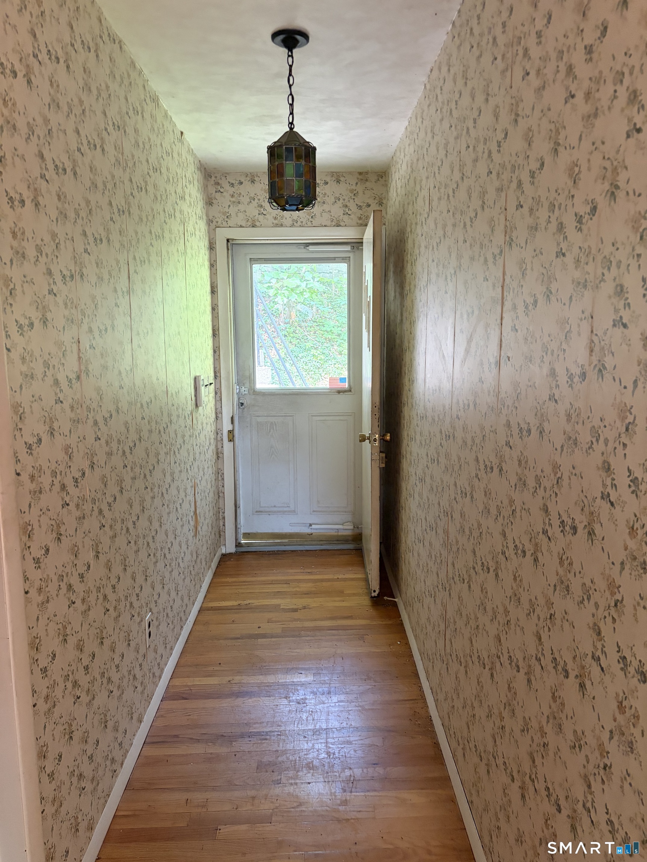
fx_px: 648
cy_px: 431
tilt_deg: -6.3
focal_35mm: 26
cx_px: 324
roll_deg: -0.4
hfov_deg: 53.1
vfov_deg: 67.3
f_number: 1.6
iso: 400
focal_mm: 5.96
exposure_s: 1/40
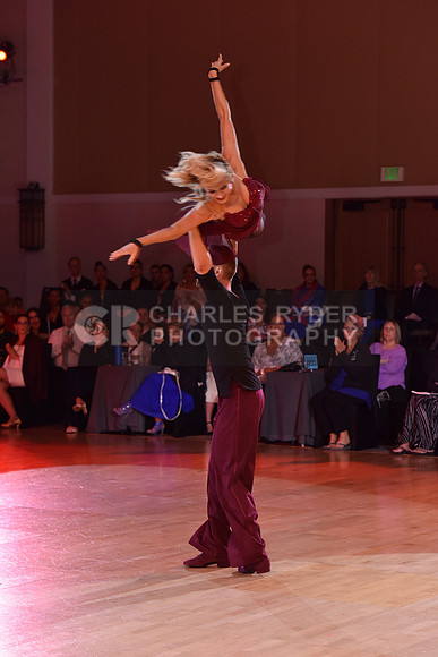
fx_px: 1787
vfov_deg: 20.8
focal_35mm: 98
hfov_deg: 14.0
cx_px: 219
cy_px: 328
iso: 1600
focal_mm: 98
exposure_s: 1/250
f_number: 5
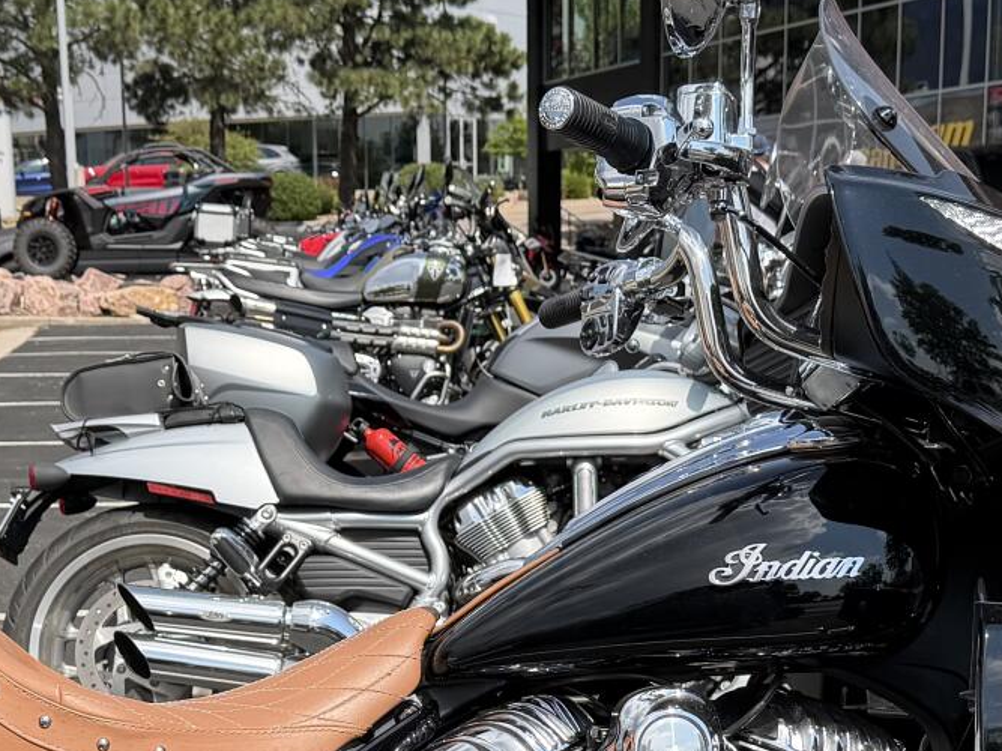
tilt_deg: -11.8
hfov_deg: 27.0
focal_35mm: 72
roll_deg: +3.6
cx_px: 389
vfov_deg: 19.9
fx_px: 2084
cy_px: 734
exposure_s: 1/3021
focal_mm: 6.76
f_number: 1.78
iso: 80
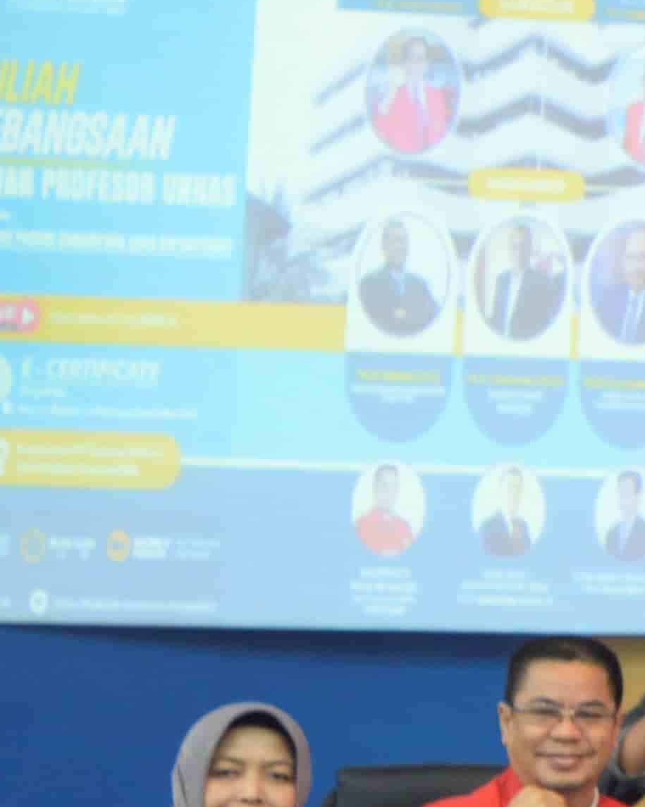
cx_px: 1799
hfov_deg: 8.9
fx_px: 3532
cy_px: 431
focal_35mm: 148
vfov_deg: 13.0
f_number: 3.5
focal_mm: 20
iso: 450
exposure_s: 1/15
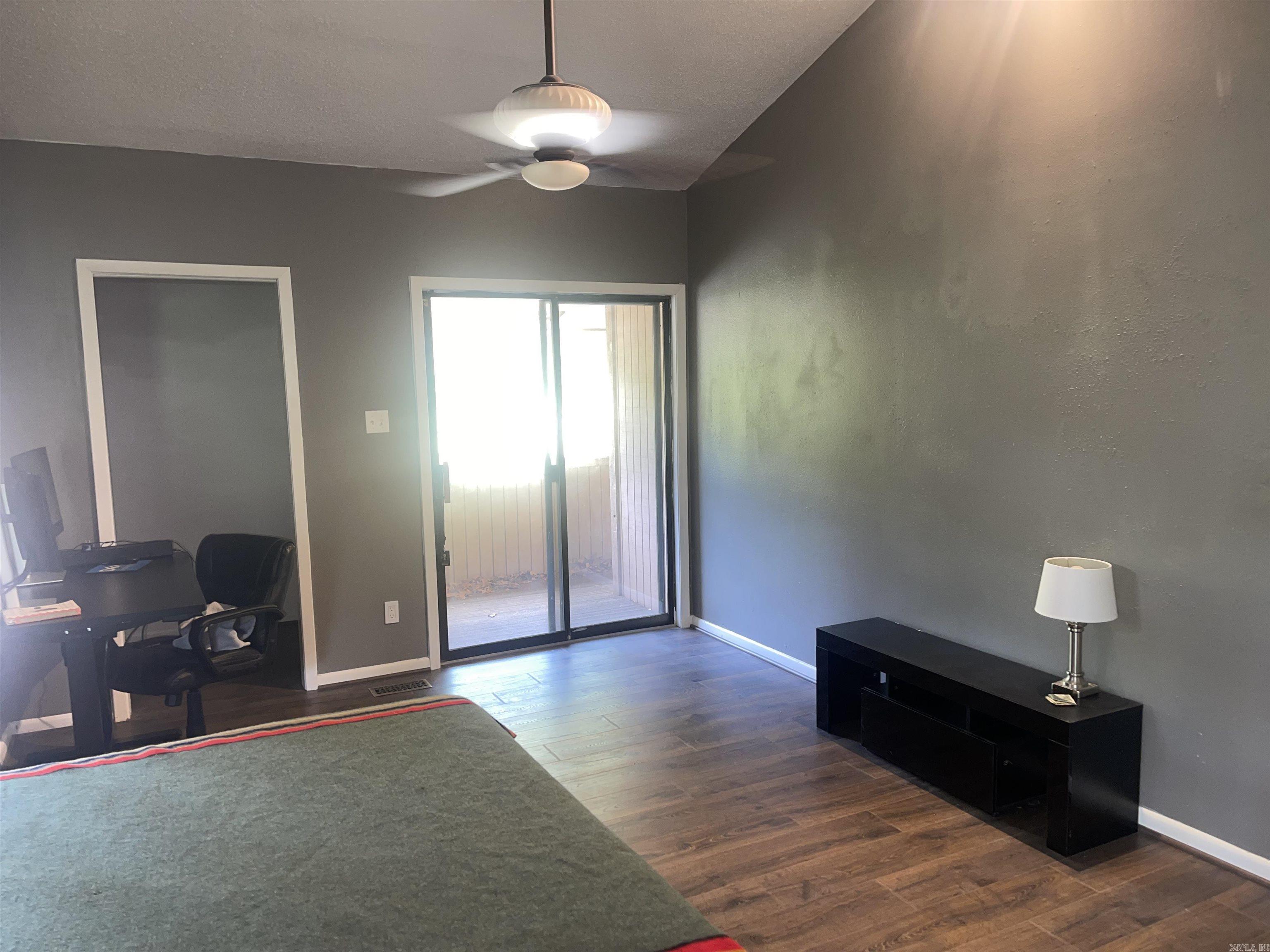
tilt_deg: -8.2
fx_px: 917
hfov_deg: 69.4
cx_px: 635
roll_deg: +1.4
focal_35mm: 25
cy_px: 476
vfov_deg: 54.9
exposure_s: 1/15
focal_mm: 5.1
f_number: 1.6
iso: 50
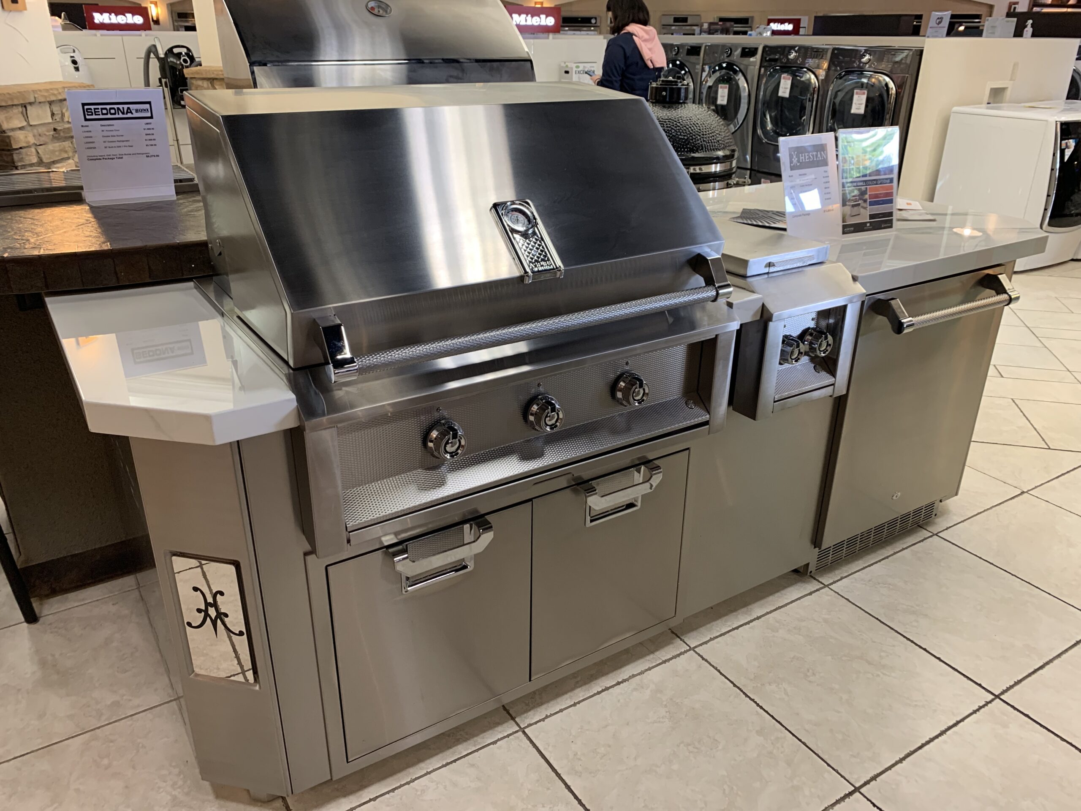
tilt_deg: -24.3
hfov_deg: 67.3
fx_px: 812
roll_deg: -0.6
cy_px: 406
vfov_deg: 53.1
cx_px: 540
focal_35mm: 26
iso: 125
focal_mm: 4.25
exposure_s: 1/60
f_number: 1.8
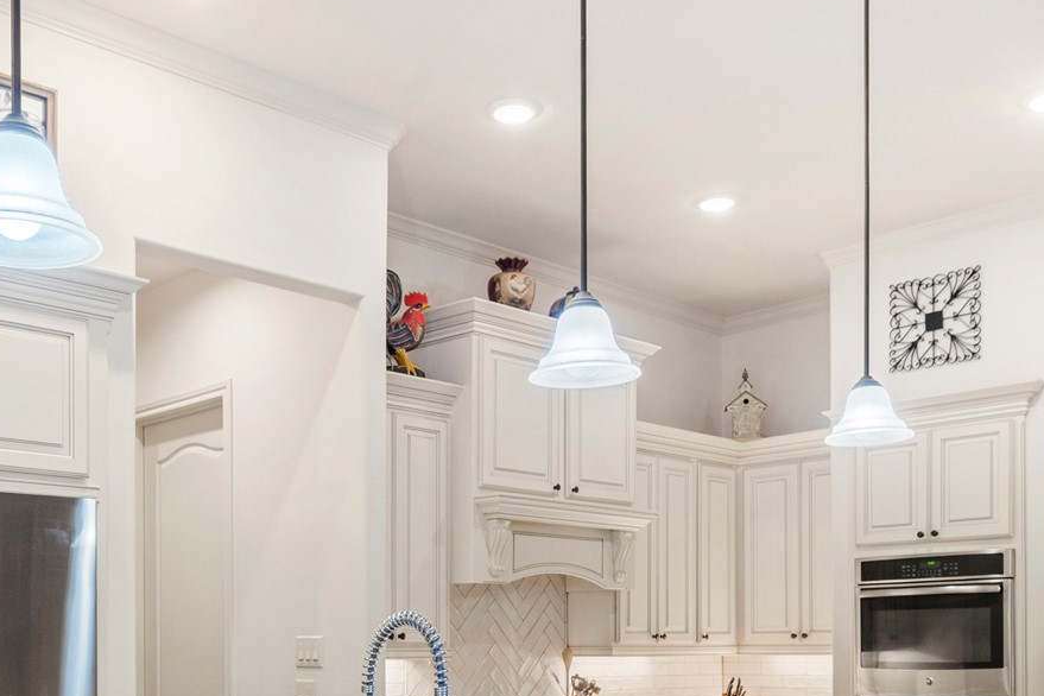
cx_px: 406
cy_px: 670
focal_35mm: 42
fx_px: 1218
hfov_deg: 46.1
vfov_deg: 30.0
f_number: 8
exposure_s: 1/5
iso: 200
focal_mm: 17
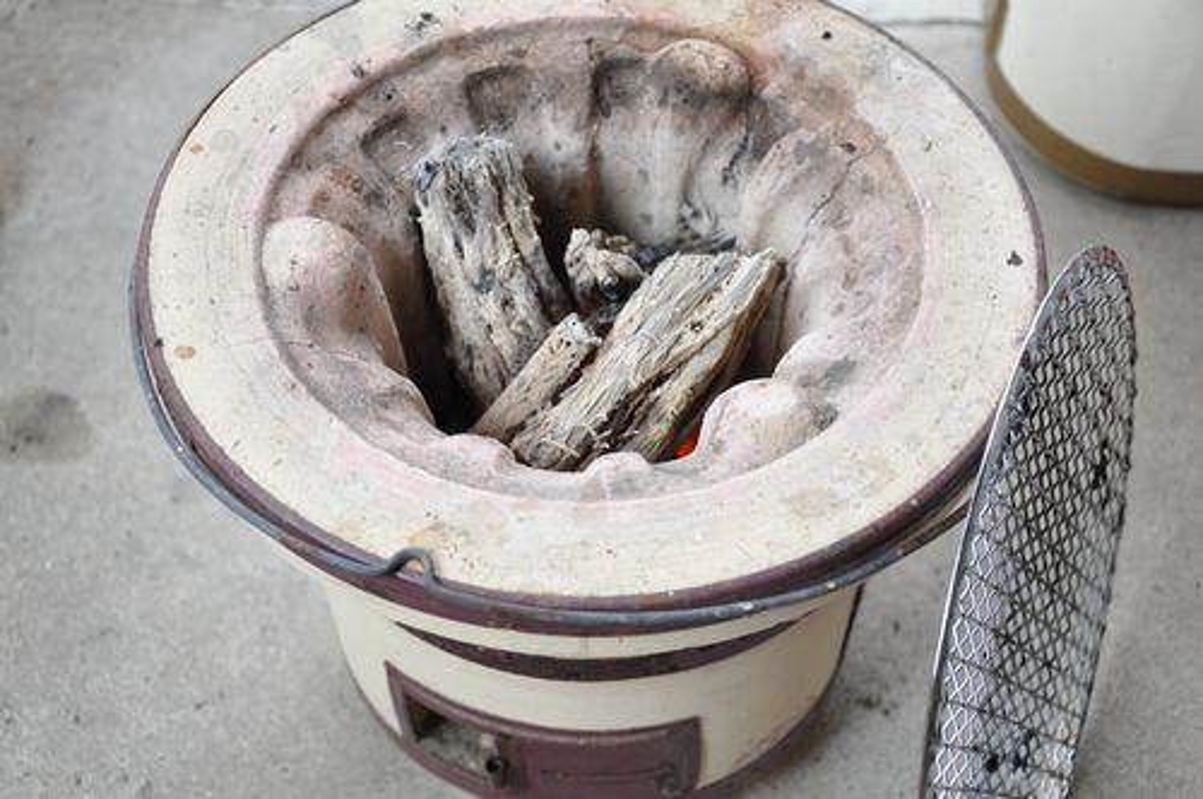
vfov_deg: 25.7
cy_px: 400
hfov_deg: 37.9
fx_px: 1752
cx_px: 602
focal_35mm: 52
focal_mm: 35
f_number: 5
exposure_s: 1/200
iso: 800
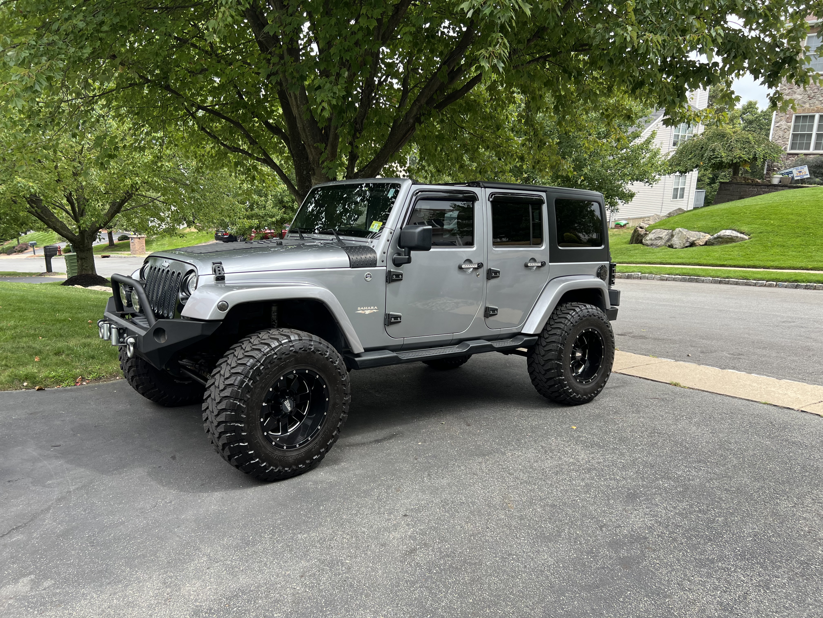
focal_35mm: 26
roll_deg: -1.4
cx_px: 412
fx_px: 618
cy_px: 309
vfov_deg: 53.1
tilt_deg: -14.7
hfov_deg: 67.3
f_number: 1.5
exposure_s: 1/588
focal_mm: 5.7
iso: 50
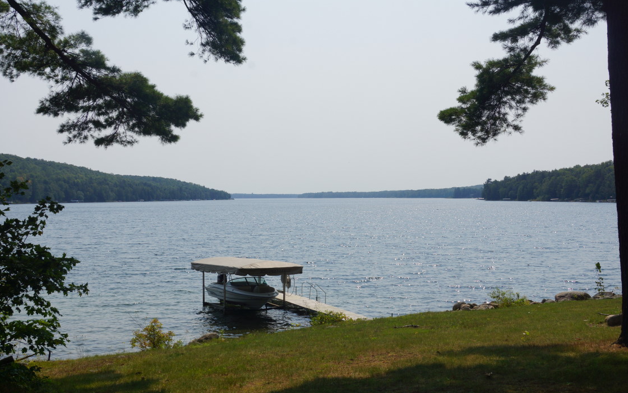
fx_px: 736
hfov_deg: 46.2
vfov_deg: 29.9
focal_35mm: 43
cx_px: 314
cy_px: 204
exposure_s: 1/250
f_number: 13
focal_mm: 28
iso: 100
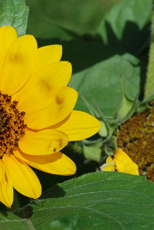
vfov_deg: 9.1
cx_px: -14
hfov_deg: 6.1
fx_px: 1444
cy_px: 115
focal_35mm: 225
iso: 100
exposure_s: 1/125
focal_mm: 100
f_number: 18
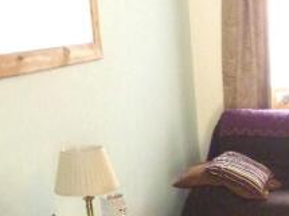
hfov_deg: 22.6
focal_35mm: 76
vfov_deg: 18.9
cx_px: 388
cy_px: 209
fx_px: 634
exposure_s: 1/30
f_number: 3.3
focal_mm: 5
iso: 400
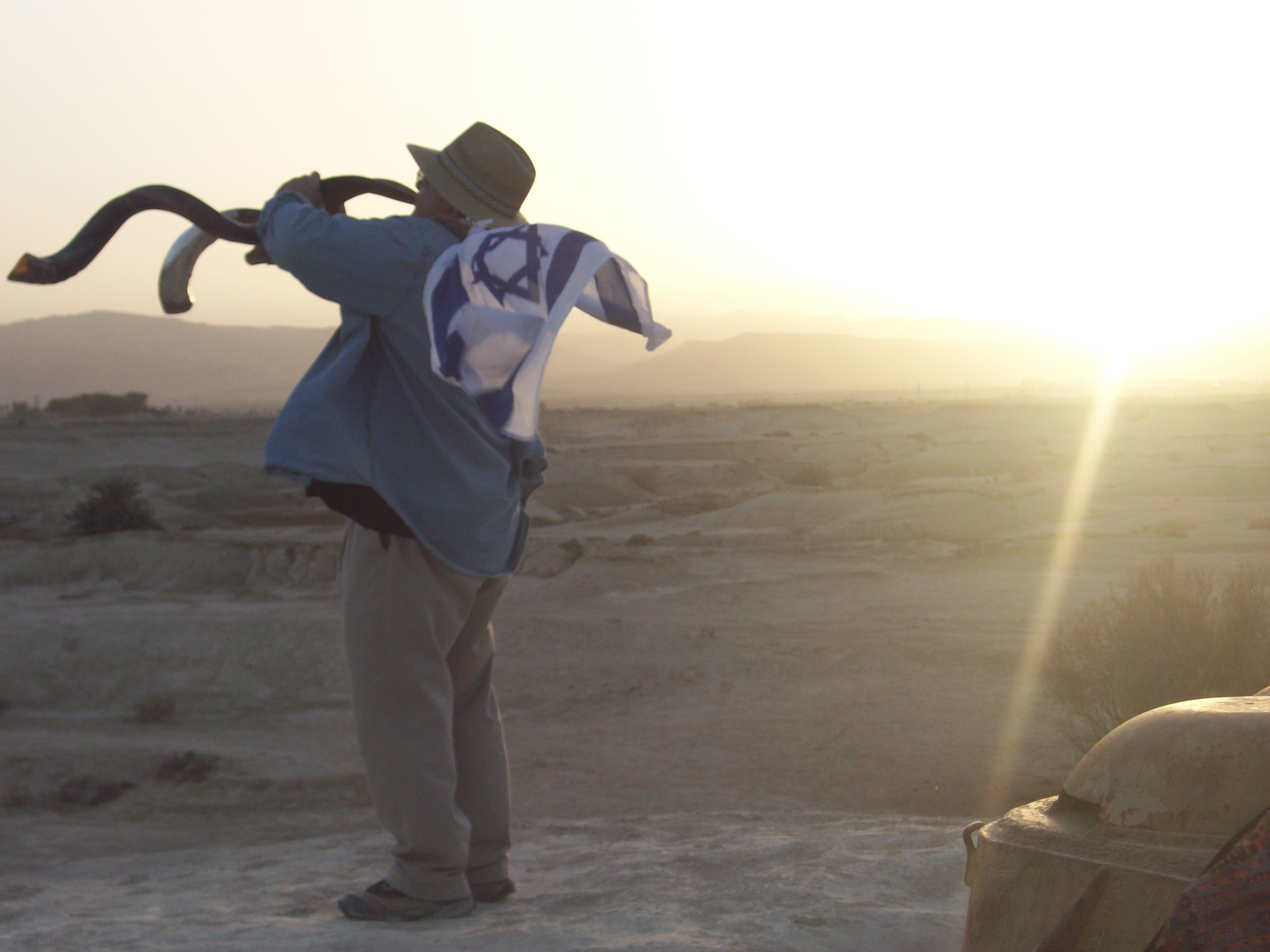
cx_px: 635
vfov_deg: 22.3
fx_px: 2421
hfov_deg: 29.4
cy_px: 476
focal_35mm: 66
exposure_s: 1/232
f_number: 4.1
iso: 64
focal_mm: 11
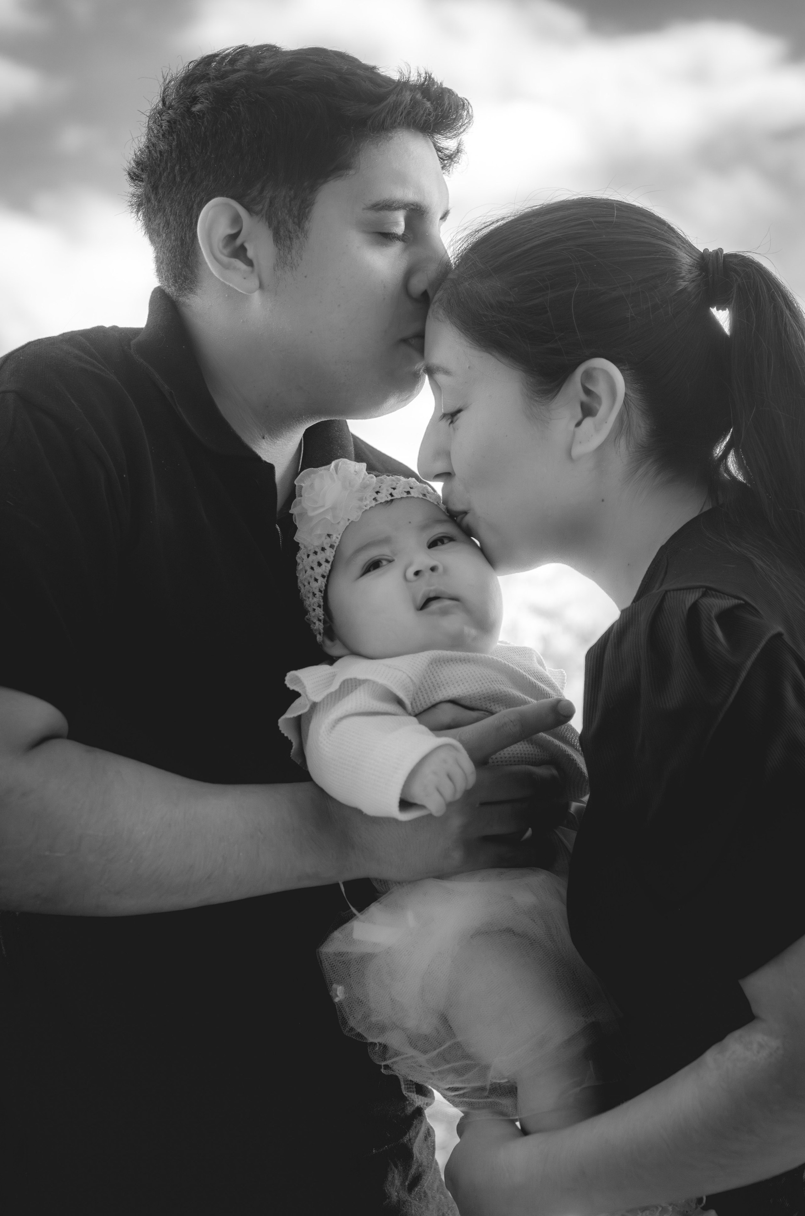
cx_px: 402
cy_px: 608
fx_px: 2527
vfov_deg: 27.0
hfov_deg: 18.1
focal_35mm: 75
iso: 100
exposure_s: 1/500
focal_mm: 50
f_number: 4
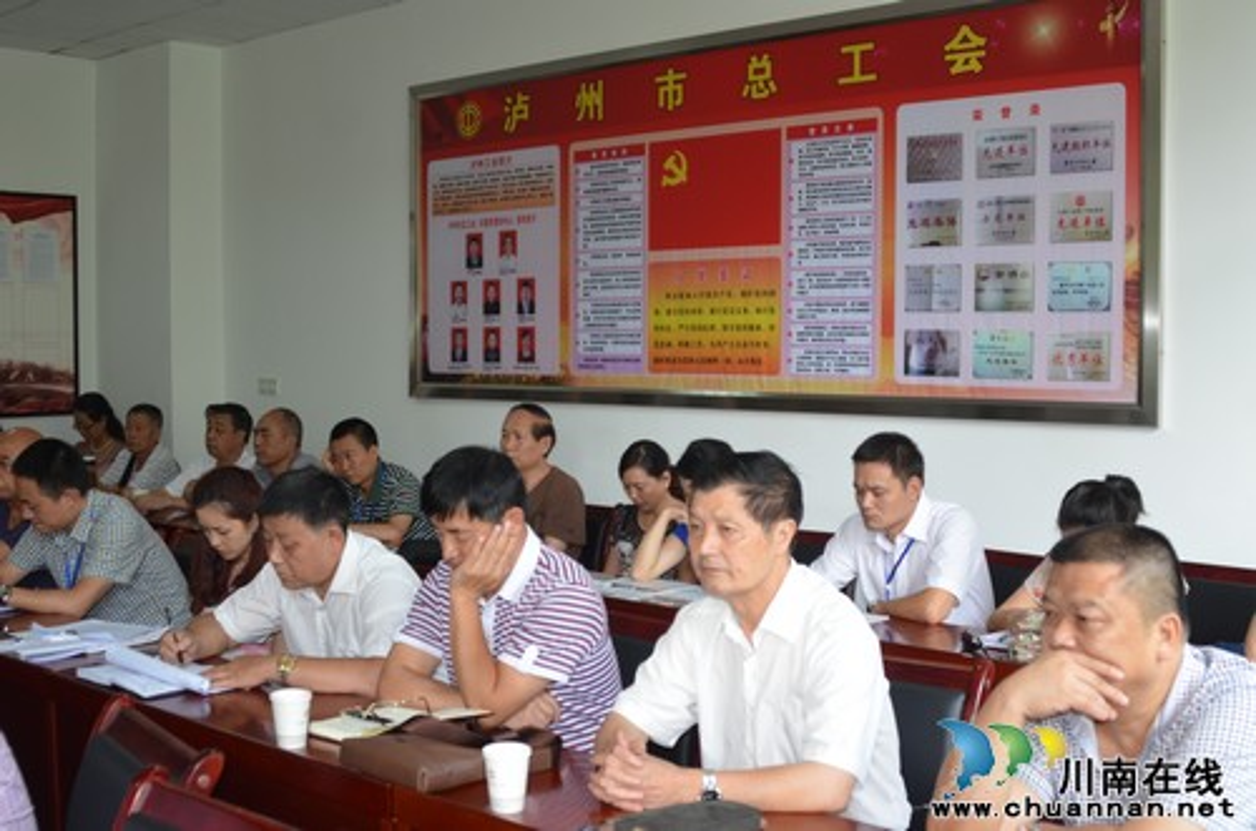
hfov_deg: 46.5
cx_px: 628
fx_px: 1462
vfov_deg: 31.7
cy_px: 416
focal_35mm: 42
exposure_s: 1/125
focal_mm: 28
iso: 400
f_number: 3.5
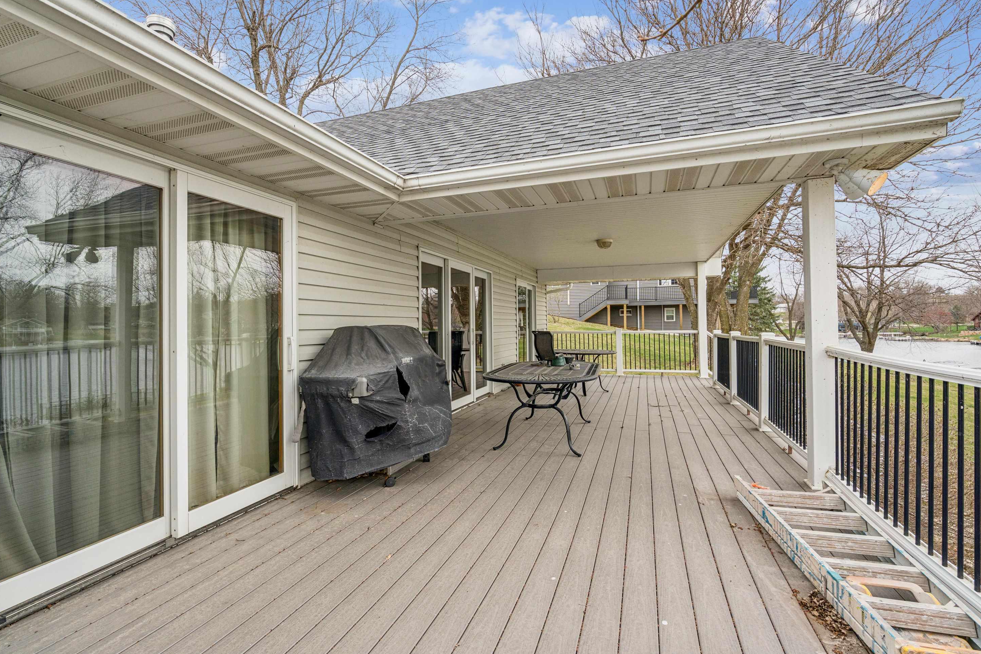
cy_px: 332
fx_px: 490
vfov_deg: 67.4
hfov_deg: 89.9
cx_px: 466
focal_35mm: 18
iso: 400
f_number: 9
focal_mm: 17
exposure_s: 1/320
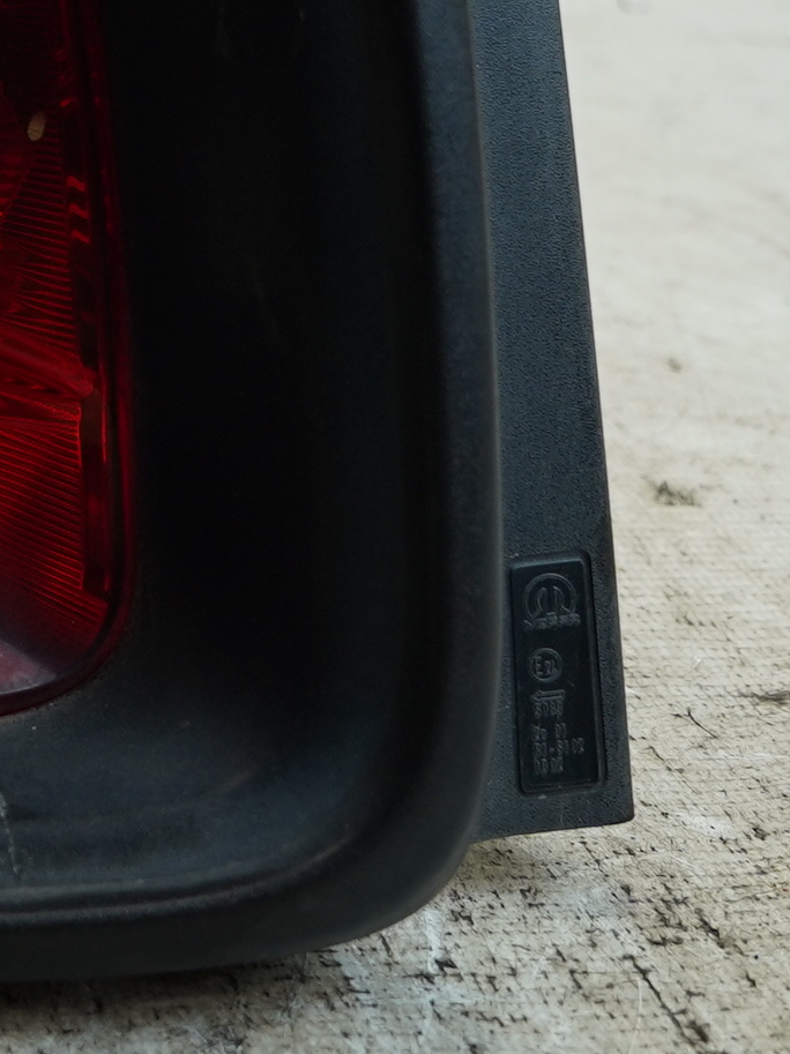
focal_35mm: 95
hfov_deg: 14.5
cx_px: -396
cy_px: 202
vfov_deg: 20.4
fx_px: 2893
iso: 320
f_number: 4
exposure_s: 1/160
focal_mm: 20
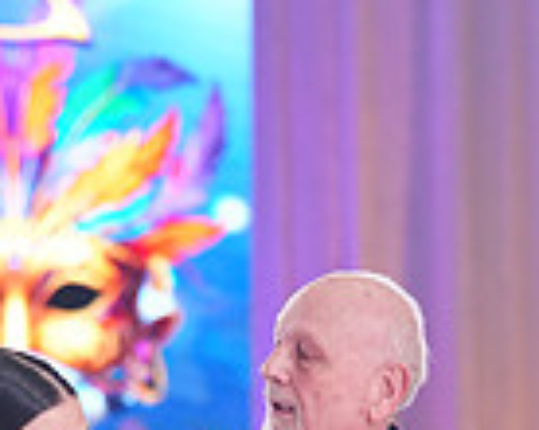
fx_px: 7662
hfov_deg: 4.0
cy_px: 934
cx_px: 240
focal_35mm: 481
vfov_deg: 3.2
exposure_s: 1/500
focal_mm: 122
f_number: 2.8
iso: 2000
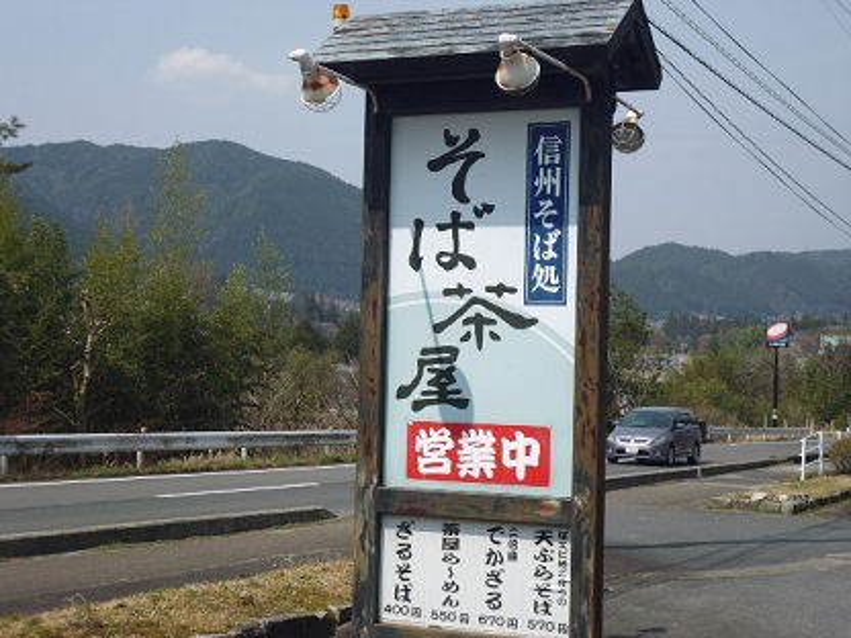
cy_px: 319
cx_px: 426
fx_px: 1696
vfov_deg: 21.3
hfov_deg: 28.2
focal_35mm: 69
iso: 125
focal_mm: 12.3
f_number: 16
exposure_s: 1/80
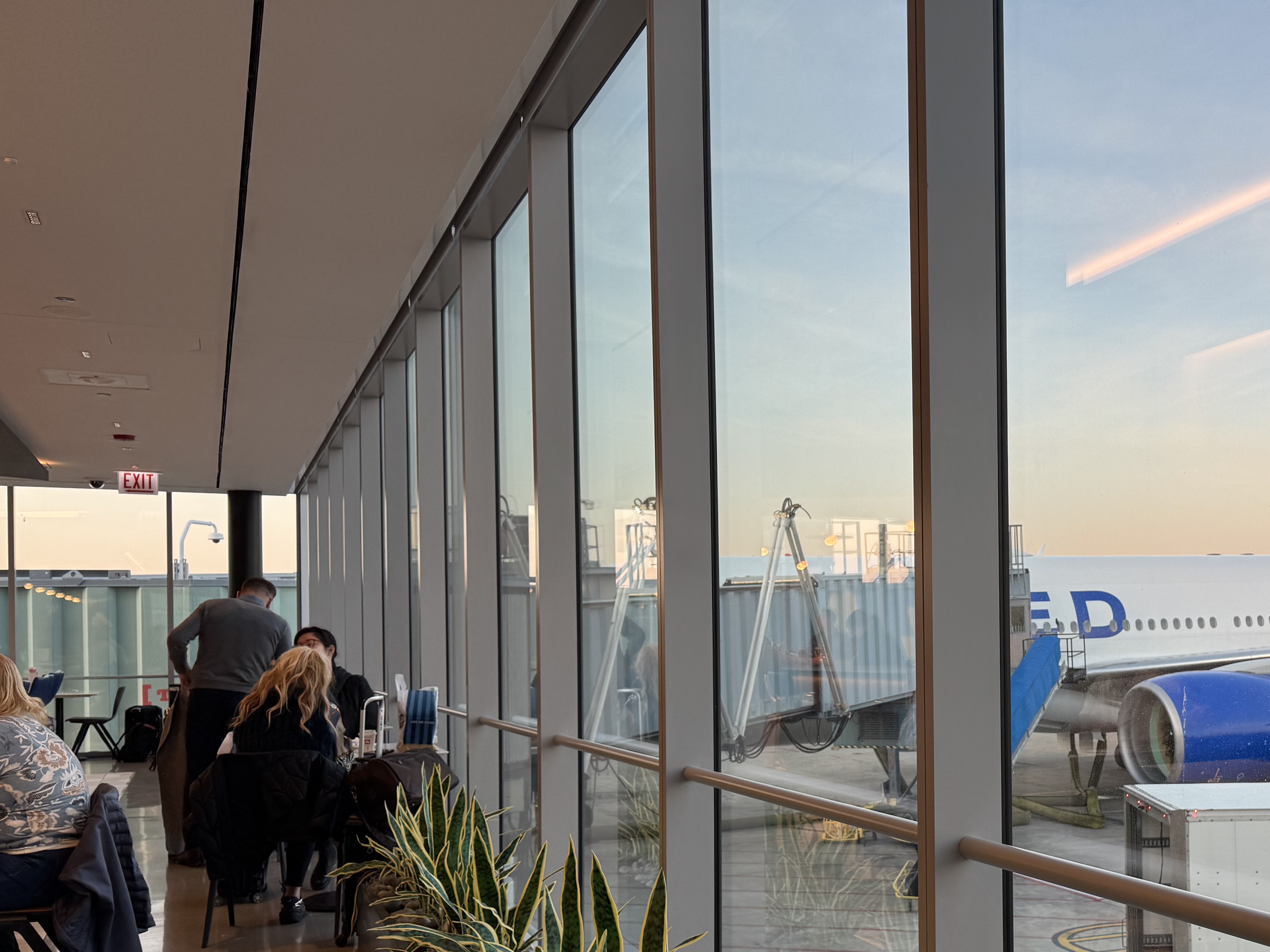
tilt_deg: -0.5
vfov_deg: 38.2
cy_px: 641
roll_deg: +0.2
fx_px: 1358
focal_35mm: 37
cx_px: 971
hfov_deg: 48.0
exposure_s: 1/146
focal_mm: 6.76
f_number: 1.78
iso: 64
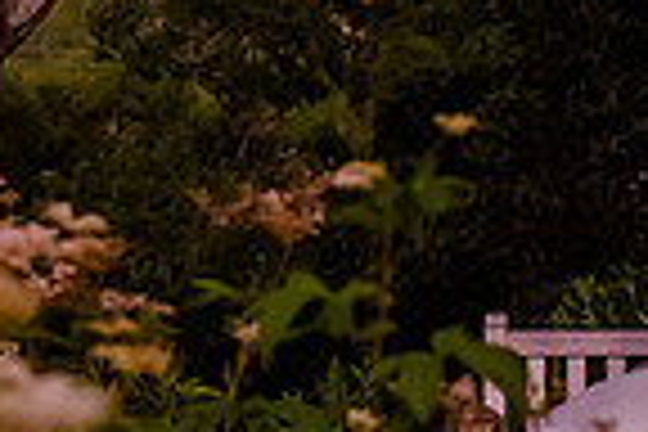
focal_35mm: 185
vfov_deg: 7.4
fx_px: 3330
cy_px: 457
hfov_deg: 11.1
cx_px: 536
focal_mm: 46
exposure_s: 1/500
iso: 5000
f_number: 4
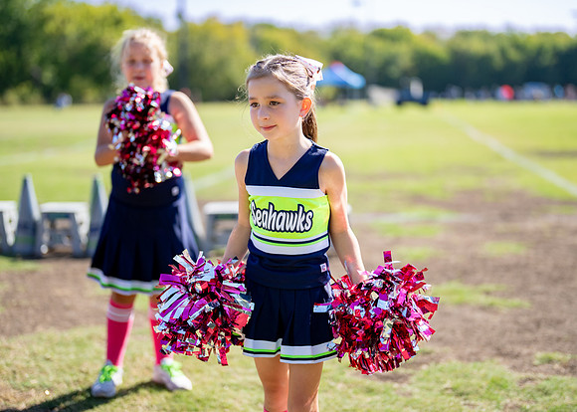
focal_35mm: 59
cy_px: 195
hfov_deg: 33.2
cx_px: 294
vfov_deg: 24.0
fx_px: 969
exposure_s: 1/10000
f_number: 1.2
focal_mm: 50
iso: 250
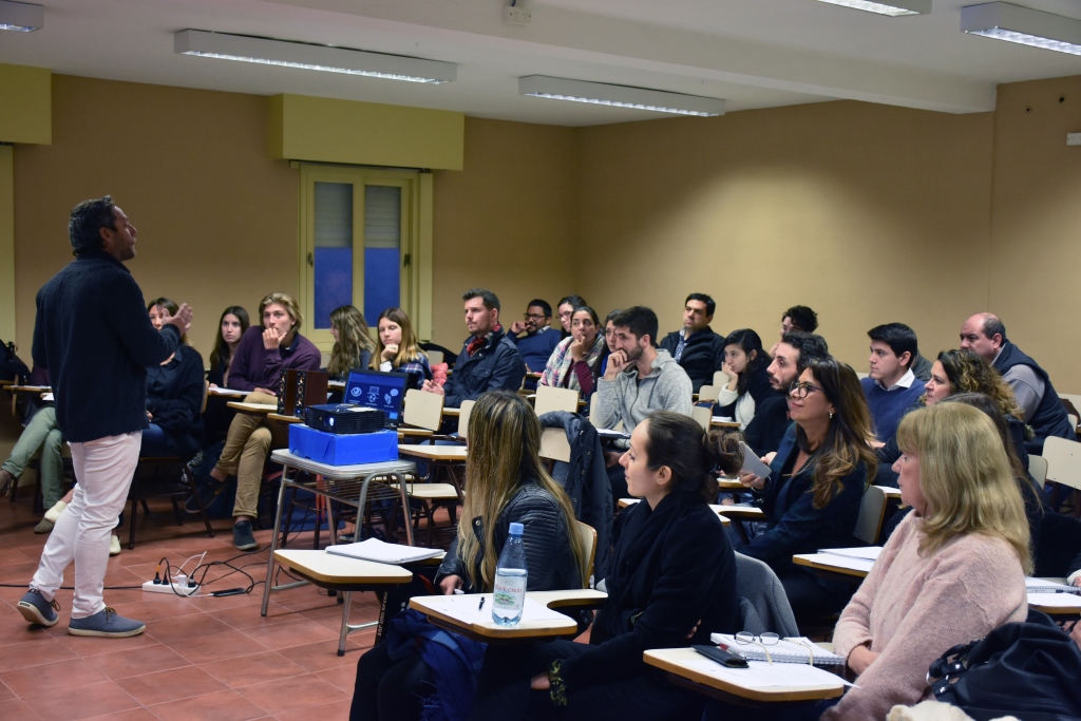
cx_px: 540
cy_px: 360
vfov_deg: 33.0
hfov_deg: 47.9
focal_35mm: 40
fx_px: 1216
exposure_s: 1/60
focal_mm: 27
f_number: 4
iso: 1400
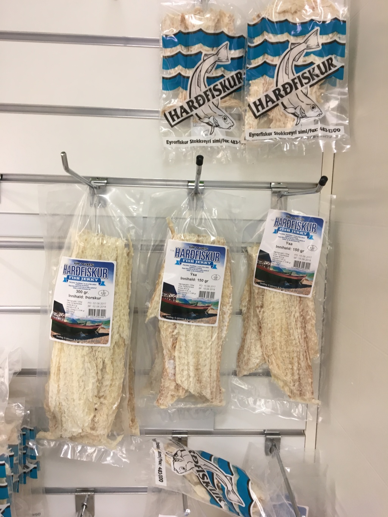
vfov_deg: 61.7
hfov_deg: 48.2
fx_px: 433
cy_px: 258
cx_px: 194
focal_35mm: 29
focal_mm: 4.15
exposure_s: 1/33
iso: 80
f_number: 2.2
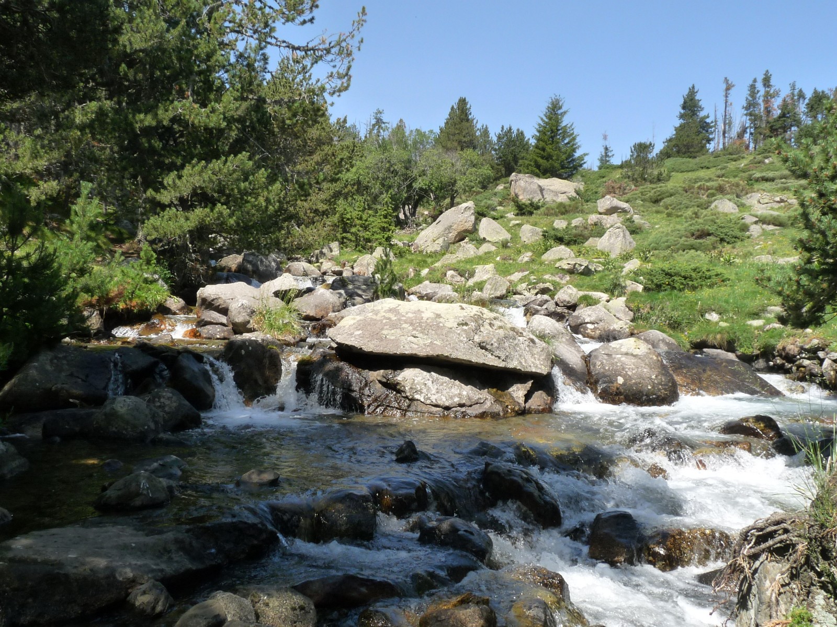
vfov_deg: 46.8
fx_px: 725
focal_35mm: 30
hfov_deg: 60.0
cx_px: 418
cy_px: 314
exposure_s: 1/200
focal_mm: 4.8
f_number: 5.6
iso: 160
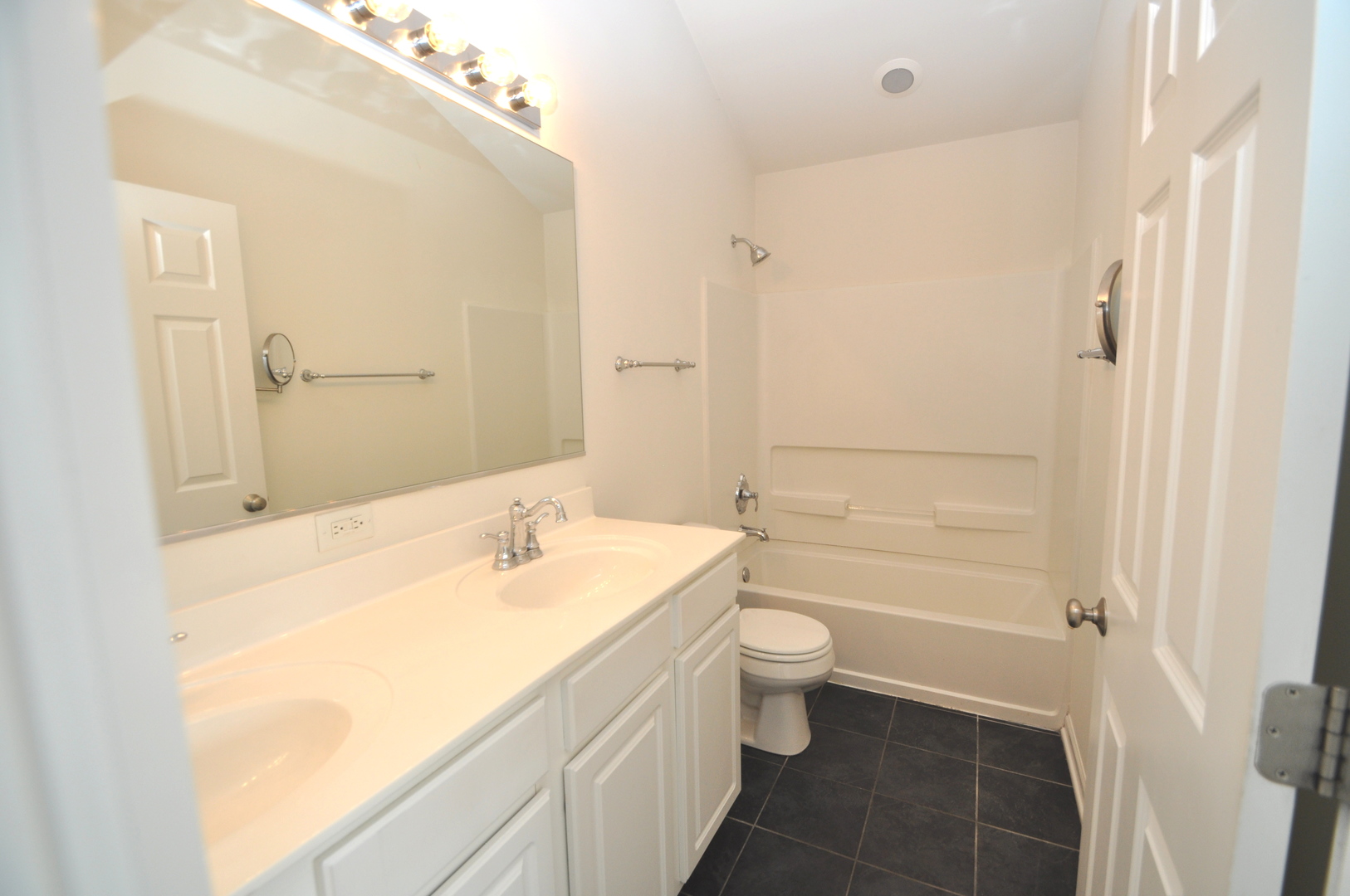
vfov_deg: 77.2
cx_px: 675
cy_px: 448
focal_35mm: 15
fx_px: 562
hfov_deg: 100.5
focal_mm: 10
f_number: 5.6
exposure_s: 1/125
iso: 400
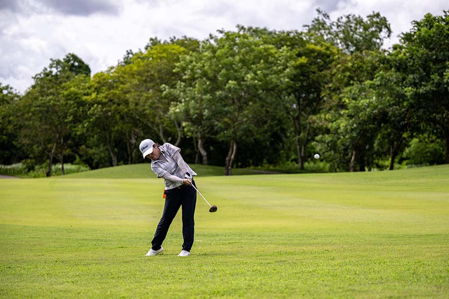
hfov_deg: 22.1
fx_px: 1147
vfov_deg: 14.9
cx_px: 224
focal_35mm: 92
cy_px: 150
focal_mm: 92
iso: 280
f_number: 2.8
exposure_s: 1/5000
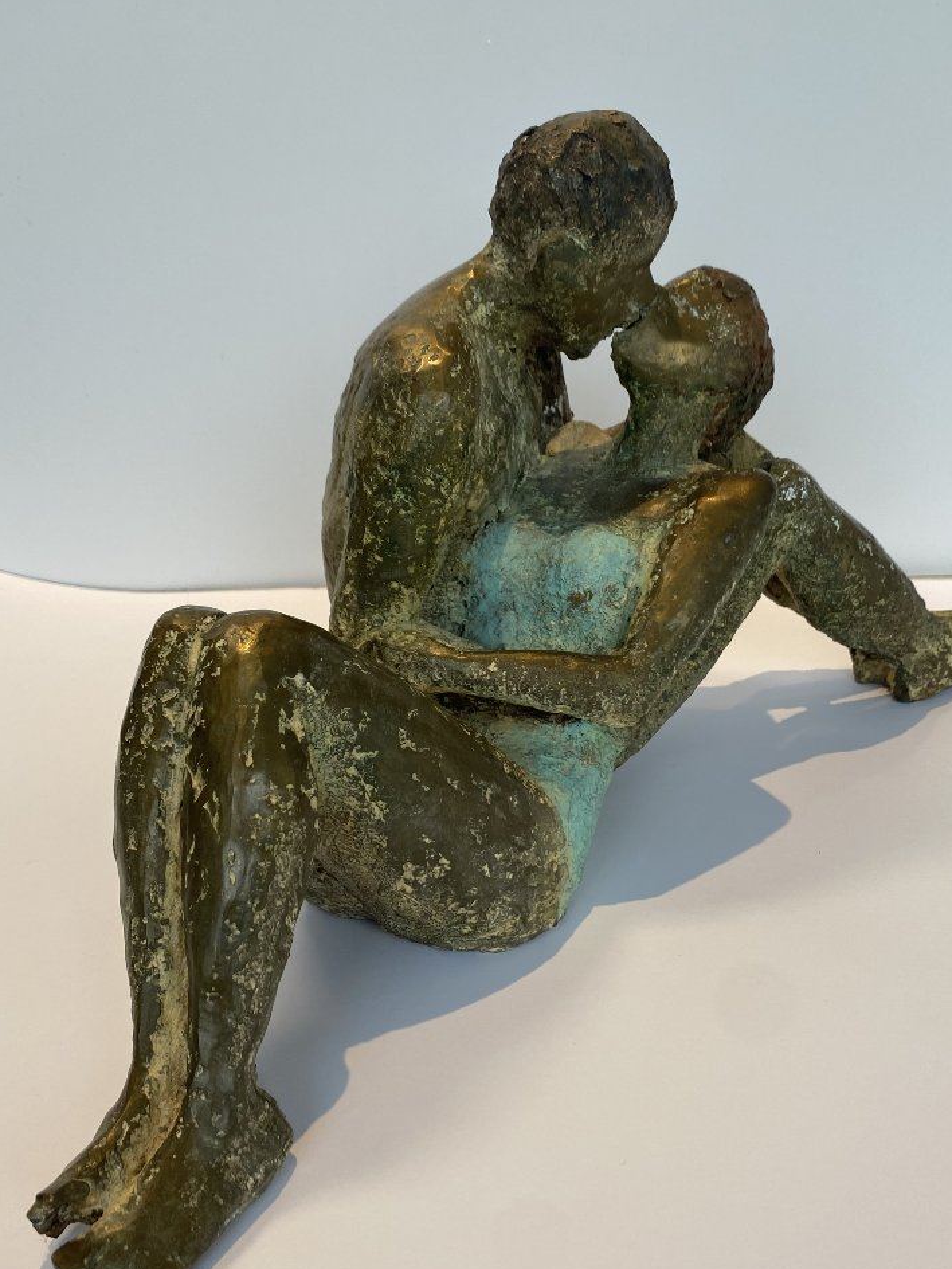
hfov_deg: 42.9
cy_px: 729
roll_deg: +2.6
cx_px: 493
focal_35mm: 33
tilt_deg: -28.4
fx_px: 1210
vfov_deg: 55.1
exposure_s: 1/100
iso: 64
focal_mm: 4.25
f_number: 1.8
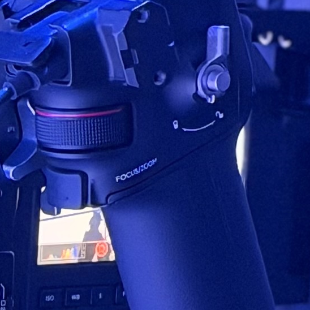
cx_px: 29
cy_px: 222
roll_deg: -2.5
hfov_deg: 5.6
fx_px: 3161
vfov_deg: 5.6
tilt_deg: -10.9
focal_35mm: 312
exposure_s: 1/30
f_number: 1.78
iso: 640
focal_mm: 6.76
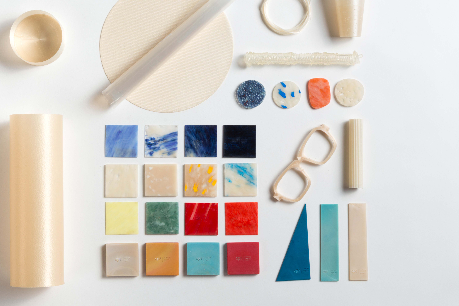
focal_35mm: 53
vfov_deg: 25.5
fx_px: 676
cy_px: 141
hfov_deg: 37.3
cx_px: 170
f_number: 14
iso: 125
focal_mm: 42
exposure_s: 1/125
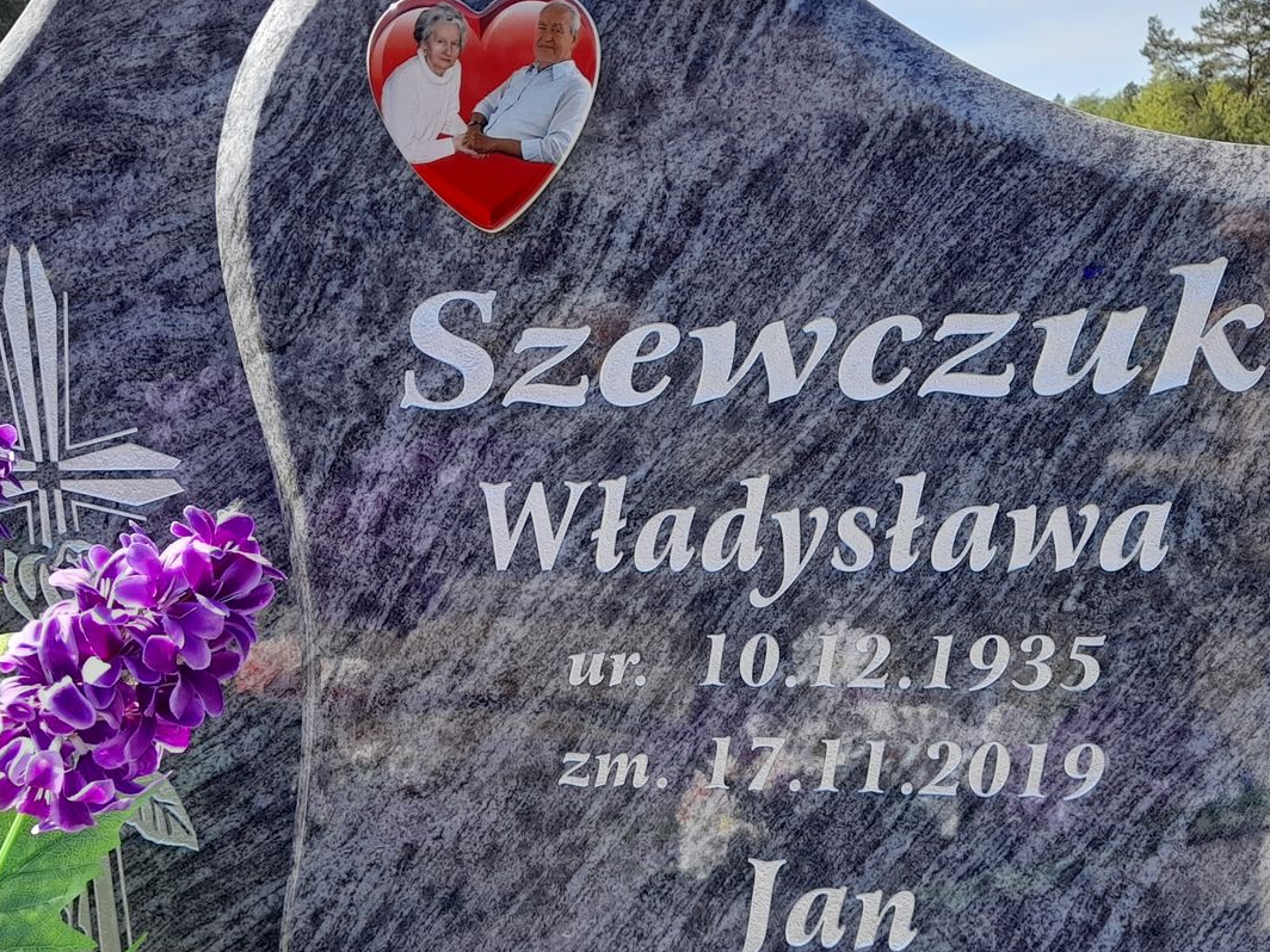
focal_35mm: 47
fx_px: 1724
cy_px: 591
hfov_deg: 40.4
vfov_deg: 30.8
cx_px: 693
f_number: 2
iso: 20
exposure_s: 1/232
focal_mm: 4.6
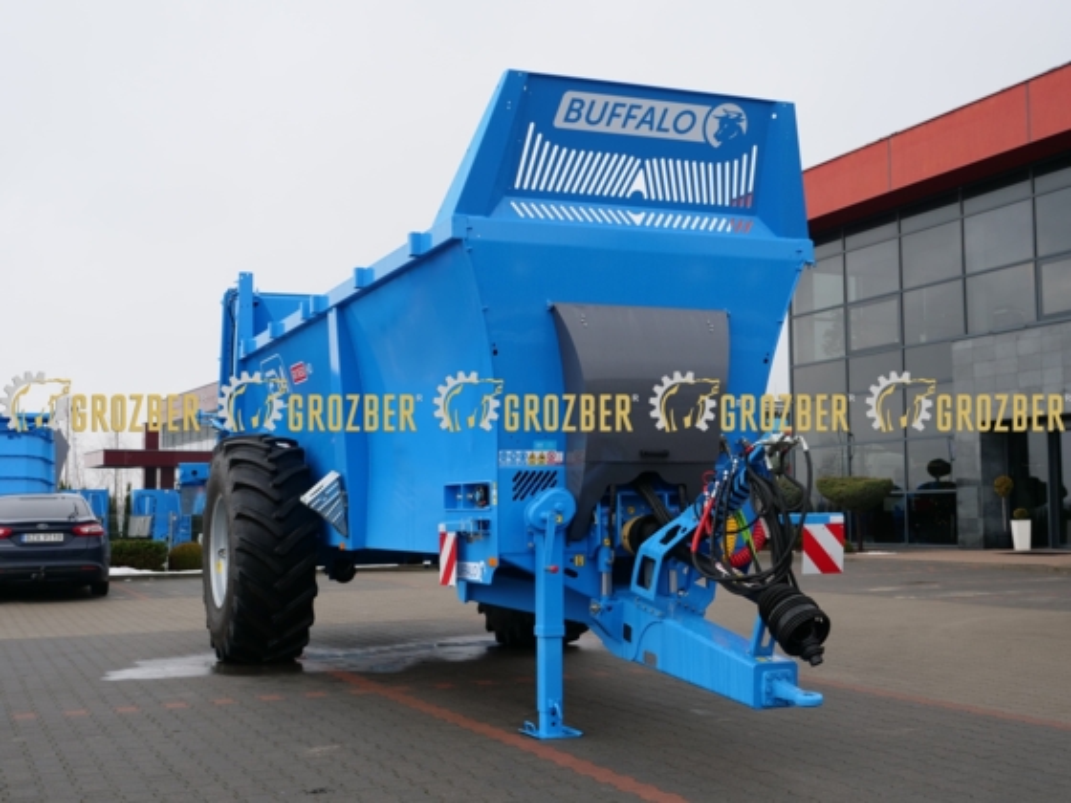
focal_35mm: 44
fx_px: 1361
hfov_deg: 42.9
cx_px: 536
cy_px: 402
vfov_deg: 32.9
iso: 200
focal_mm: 22
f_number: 4
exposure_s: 1/160
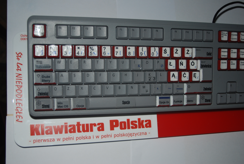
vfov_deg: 30.9
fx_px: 295
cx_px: 122
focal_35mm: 44
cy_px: 82
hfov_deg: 44.9
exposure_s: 1/60
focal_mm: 29
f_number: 4.2
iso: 200
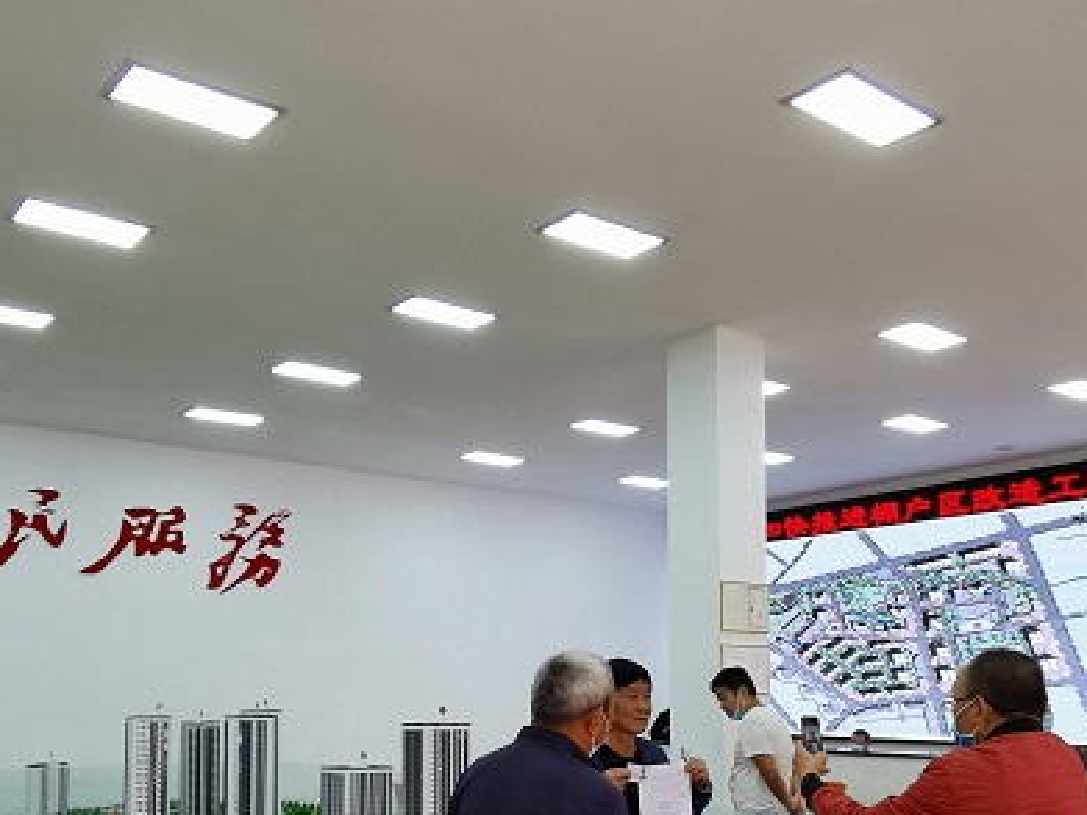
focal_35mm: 34
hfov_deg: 53.9
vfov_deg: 40.6
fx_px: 1067
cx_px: 517
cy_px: 613
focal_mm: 2.26
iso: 160
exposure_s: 1/100
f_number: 2.2
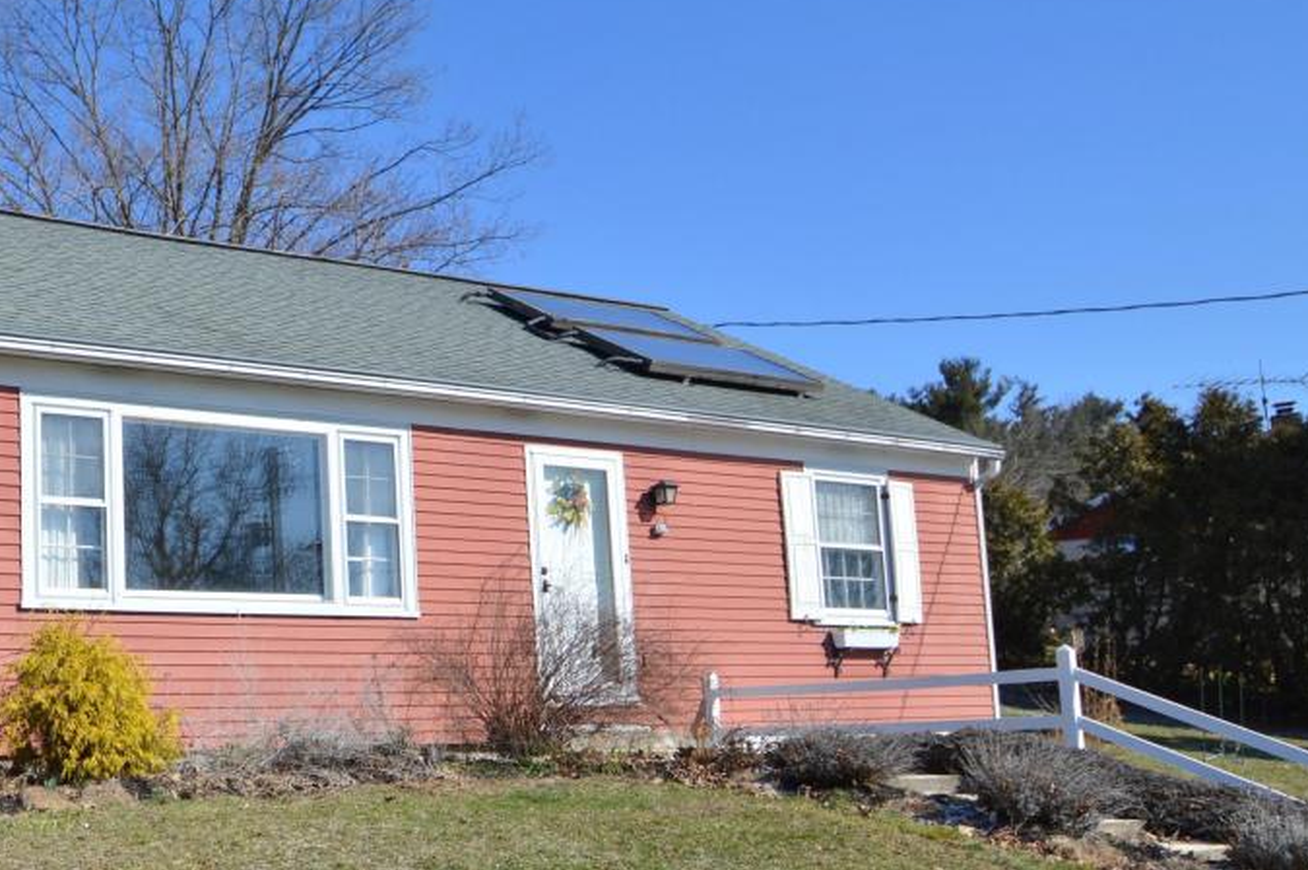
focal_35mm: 36
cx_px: 218
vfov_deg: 36.2
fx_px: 1307
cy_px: 623
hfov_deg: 49.3
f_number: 9
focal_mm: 14
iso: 100
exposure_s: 1/320
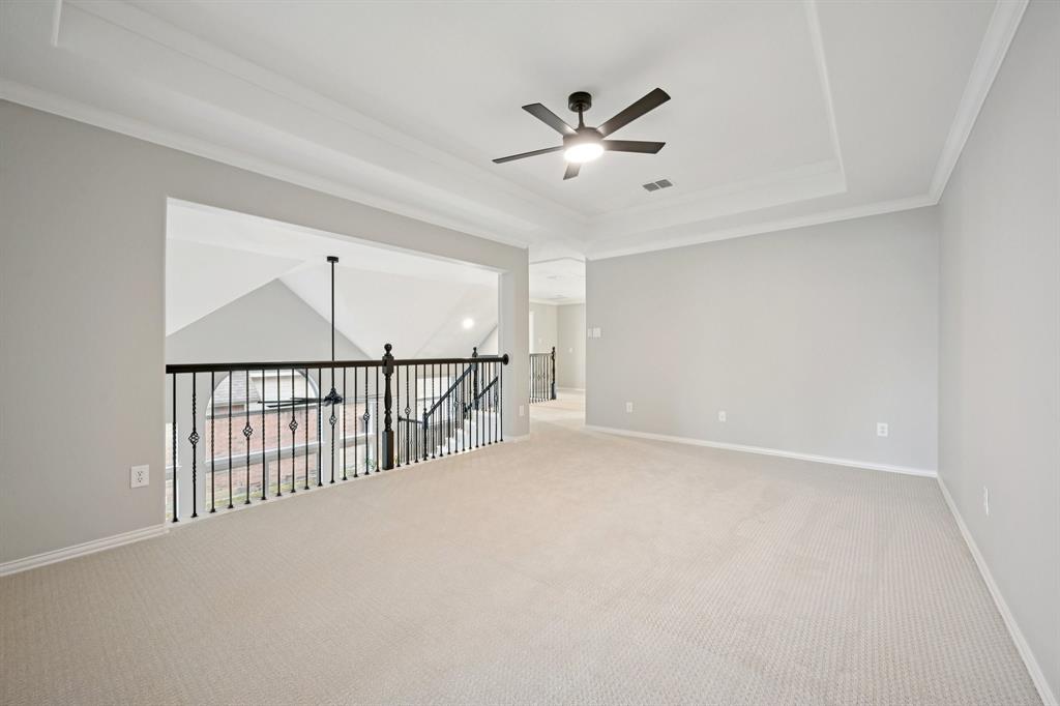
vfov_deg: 81.2
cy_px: 353
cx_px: 530
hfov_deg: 104.3
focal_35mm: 14
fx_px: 412
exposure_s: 1/3.33
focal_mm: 14
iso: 250
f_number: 9
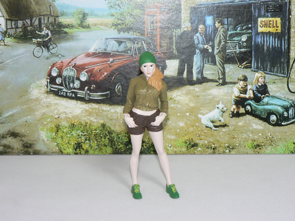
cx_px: 148
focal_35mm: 91
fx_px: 776
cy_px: 110
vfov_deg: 16.2
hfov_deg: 21.5
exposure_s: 1/60
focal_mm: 15.2
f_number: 3.2
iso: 80
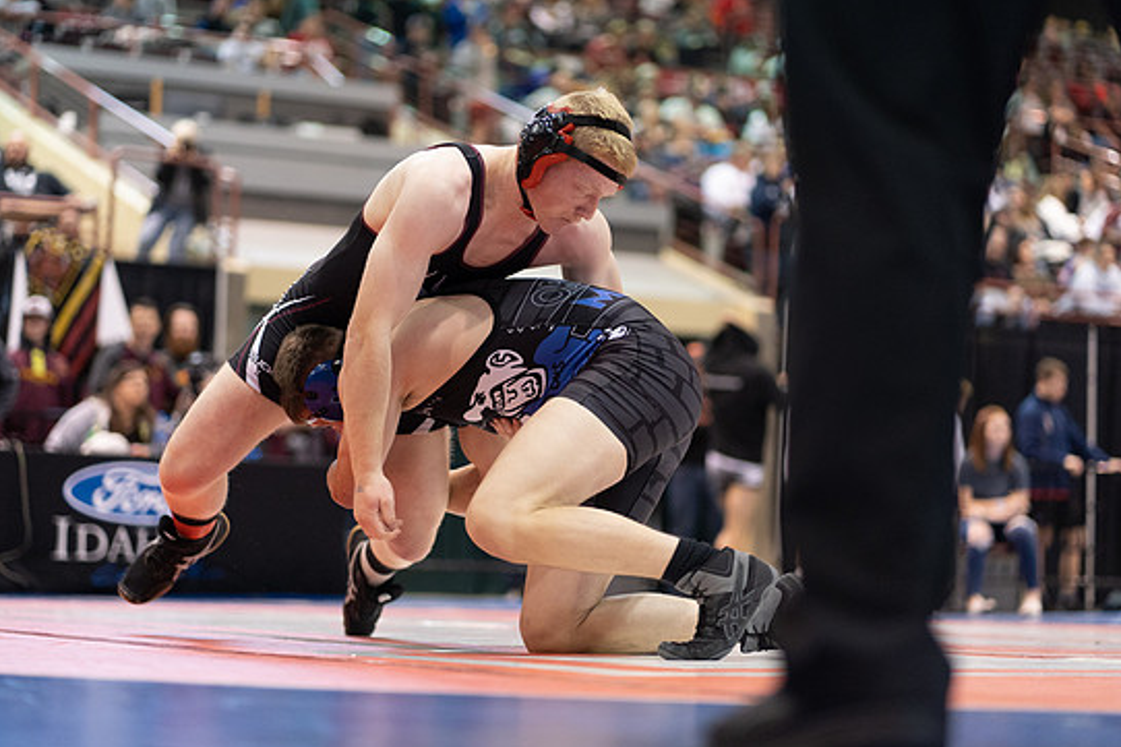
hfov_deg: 22.4
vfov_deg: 15.0
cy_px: 363
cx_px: 532
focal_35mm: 91
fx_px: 2833
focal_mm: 85
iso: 2500
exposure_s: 1/500
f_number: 1.8
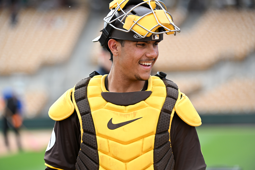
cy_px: 85
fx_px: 1417
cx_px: 128
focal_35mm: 200
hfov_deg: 10.3
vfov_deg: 6.9
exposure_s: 1/1250
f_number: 4
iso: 800
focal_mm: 200
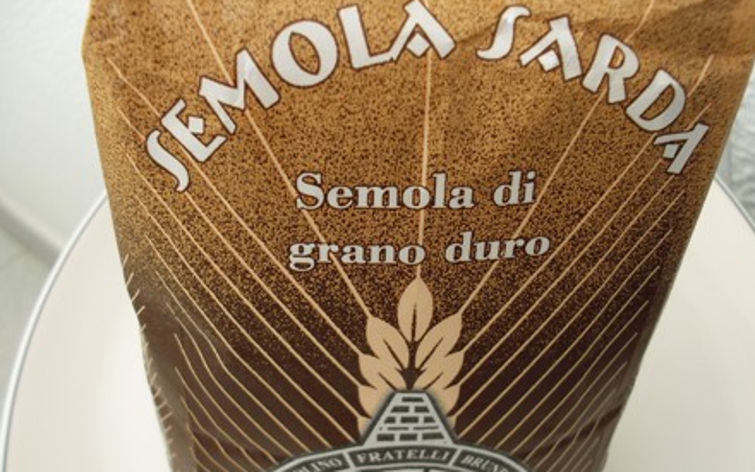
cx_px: 379
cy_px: 278
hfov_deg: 48.2
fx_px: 844
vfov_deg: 31.2
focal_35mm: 41
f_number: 2.8
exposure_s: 1/125
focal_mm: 6.3
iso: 80
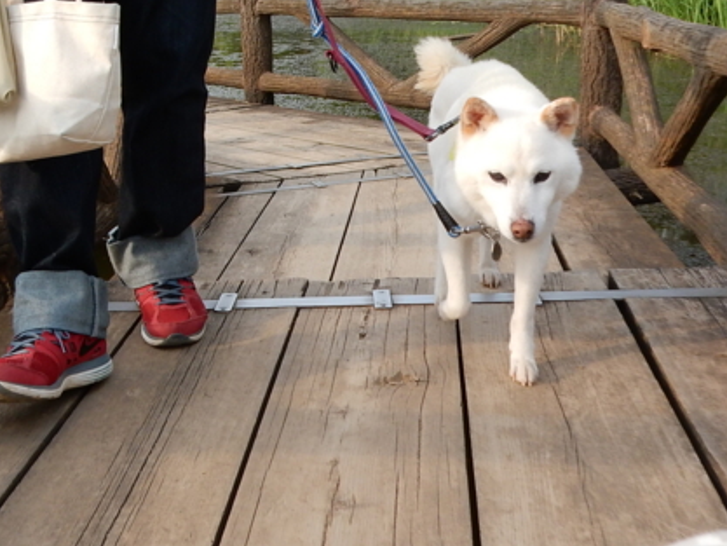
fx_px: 1008
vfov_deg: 29.9
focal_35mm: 48
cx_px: 286
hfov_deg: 39.5
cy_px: 147
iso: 125
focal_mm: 4.5
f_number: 3.7
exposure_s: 1/320
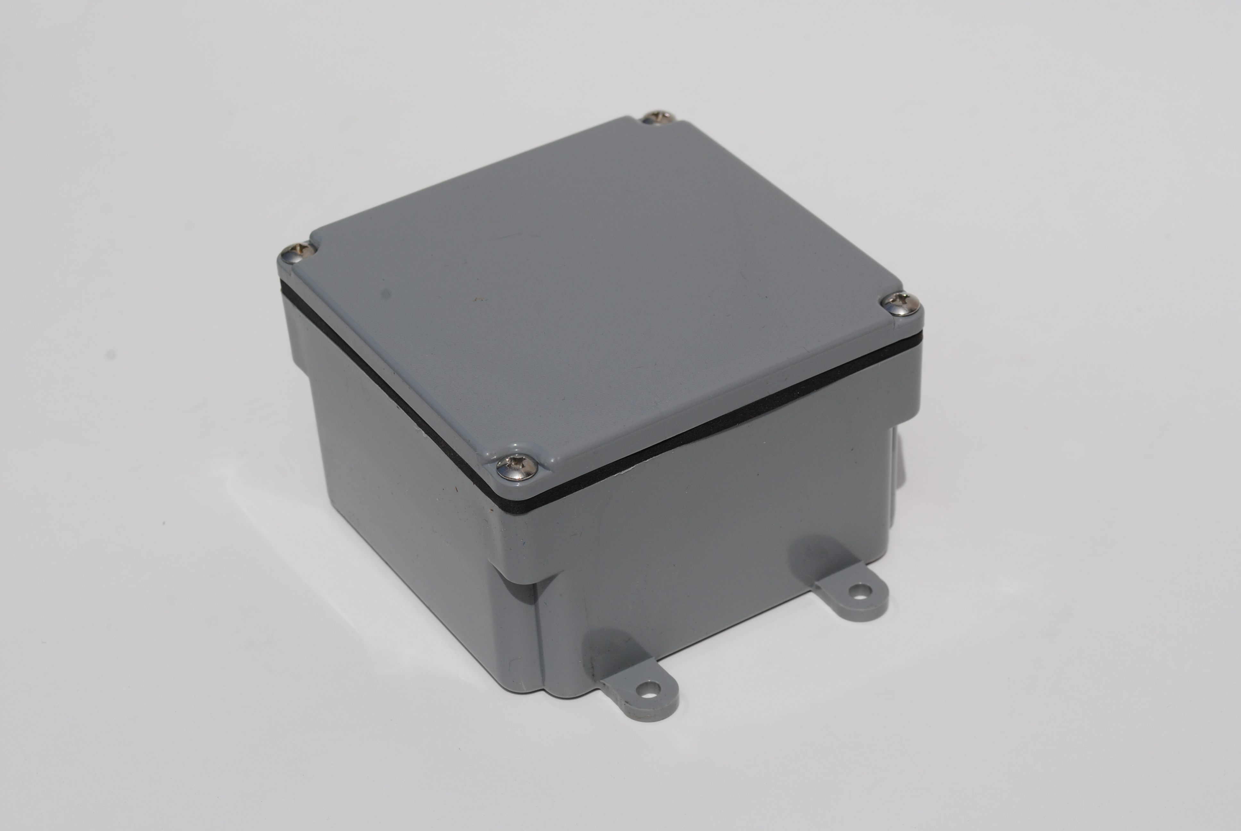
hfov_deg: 24.6
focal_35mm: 82
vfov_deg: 16.6
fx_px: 2847
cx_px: 620
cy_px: 416
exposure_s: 1/500
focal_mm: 55
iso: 100
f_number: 11
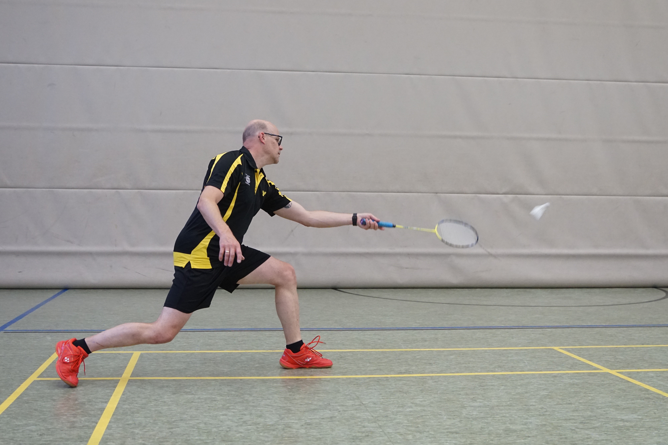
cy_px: 222
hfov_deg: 49.6
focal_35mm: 39
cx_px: 334
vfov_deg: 34.2
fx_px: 724
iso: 1600
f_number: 2.8
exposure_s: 1/200
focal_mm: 26
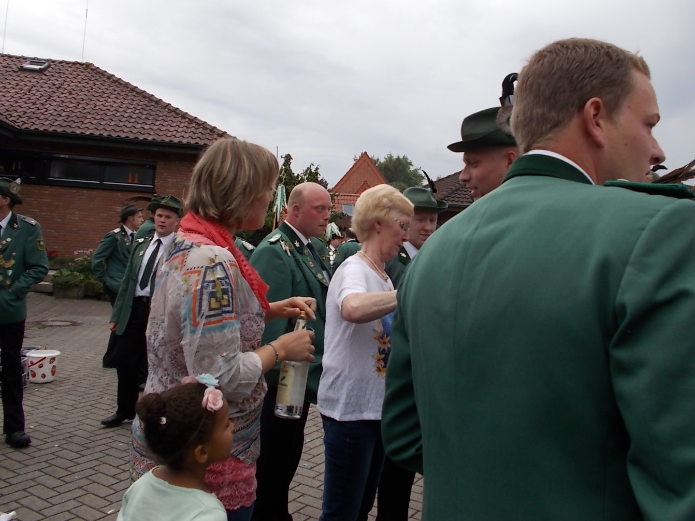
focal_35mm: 31
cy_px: 212
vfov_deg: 45.2
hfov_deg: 58.3
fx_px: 622
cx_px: 367
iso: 80
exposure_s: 1/100
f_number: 3.2
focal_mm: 4.6
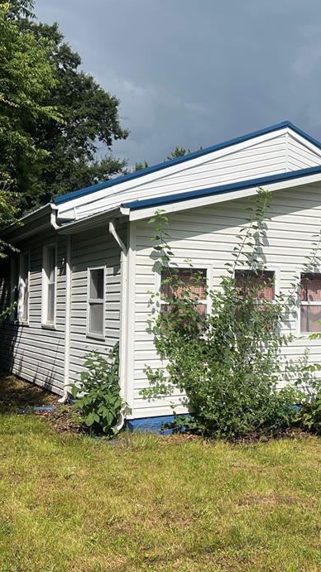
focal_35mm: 42
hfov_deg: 27.9
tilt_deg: +4.1
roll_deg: +0.6
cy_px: 275
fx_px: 636
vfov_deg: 48.4
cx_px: 237
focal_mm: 5.7
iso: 50
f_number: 1.5
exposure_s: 1/8000
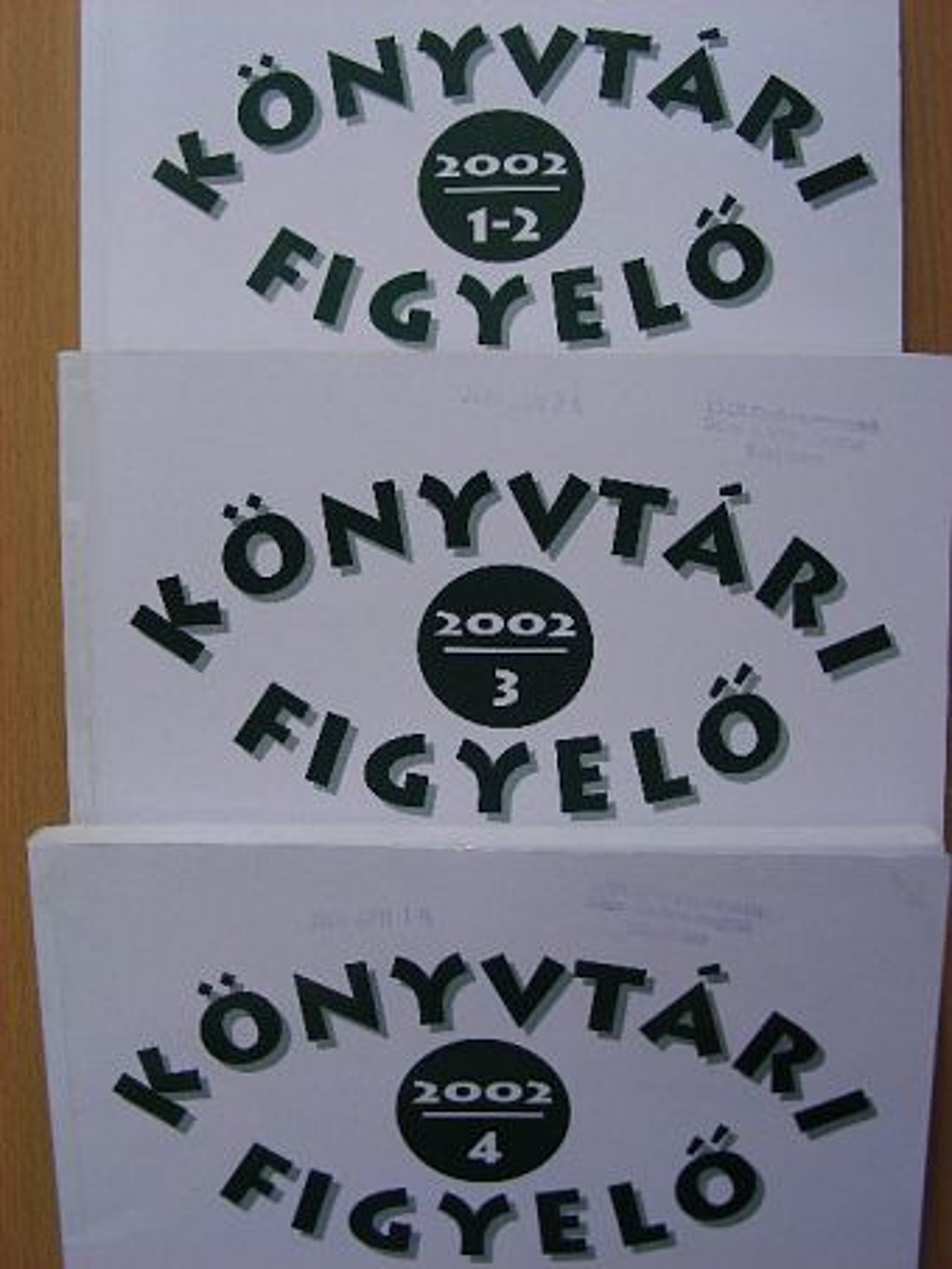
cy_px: 634
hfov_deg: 32.9
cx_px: 476
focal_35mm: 44
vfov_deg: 42.9
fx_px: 1613
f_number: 3.5
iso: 50
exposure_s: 1/44
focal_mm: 7.4
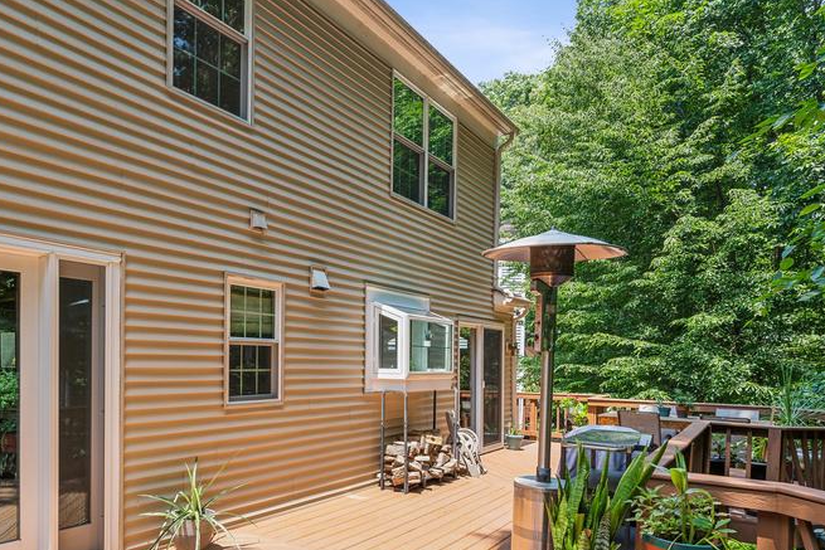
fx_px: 573
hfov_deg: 70.3
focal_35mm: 25
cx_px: 309
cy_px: 384
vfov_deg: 50.0
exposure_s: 1/100
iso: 100
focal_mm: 16
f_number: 6.3
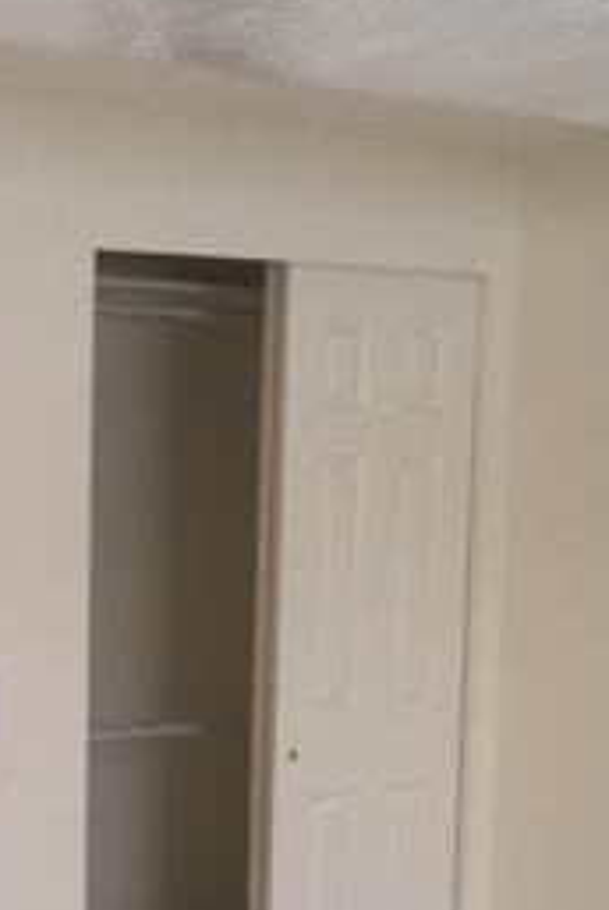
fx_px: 1898
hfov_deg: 17.7
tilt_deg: -7.4
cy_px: 712
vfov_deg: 26.5
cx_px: -39
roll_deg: +0.4
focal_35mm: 75
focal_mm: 4.15
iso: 32
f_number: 2.2
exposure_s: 1/15
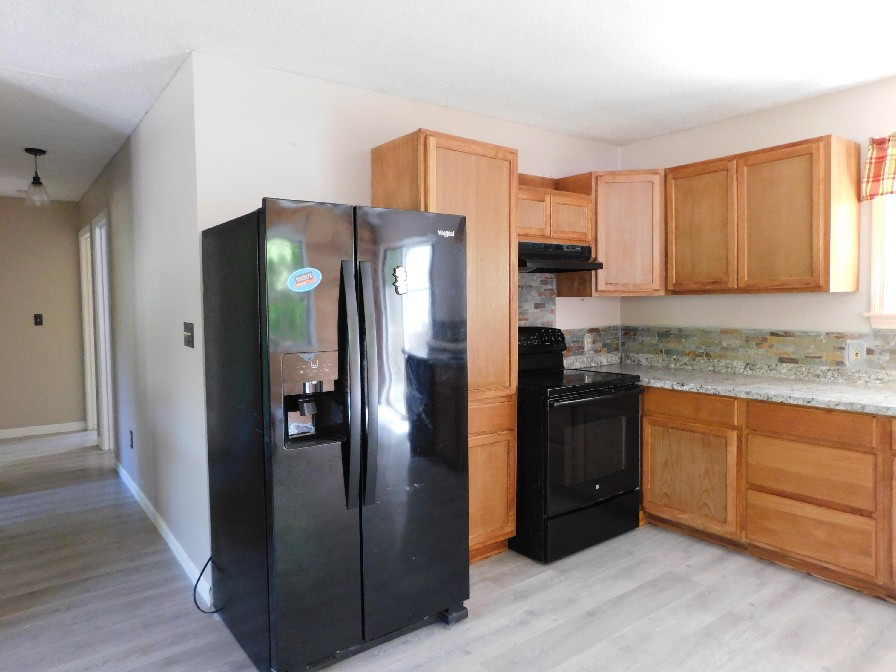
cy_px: 336
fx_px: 595
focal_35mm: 23
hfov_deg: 73.9
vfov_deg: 58.9
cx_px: 448
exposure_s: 1/25
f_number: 3
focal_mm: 4
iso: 400
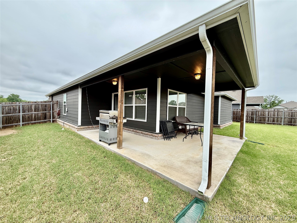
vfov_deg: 85.7
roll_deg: -0.8
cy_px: 112
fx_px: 120
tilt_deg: -0.1
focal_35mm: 14
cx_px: 148
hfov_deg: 102.1
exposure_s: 1/228
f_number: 2.2
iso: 50
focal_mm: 2.22
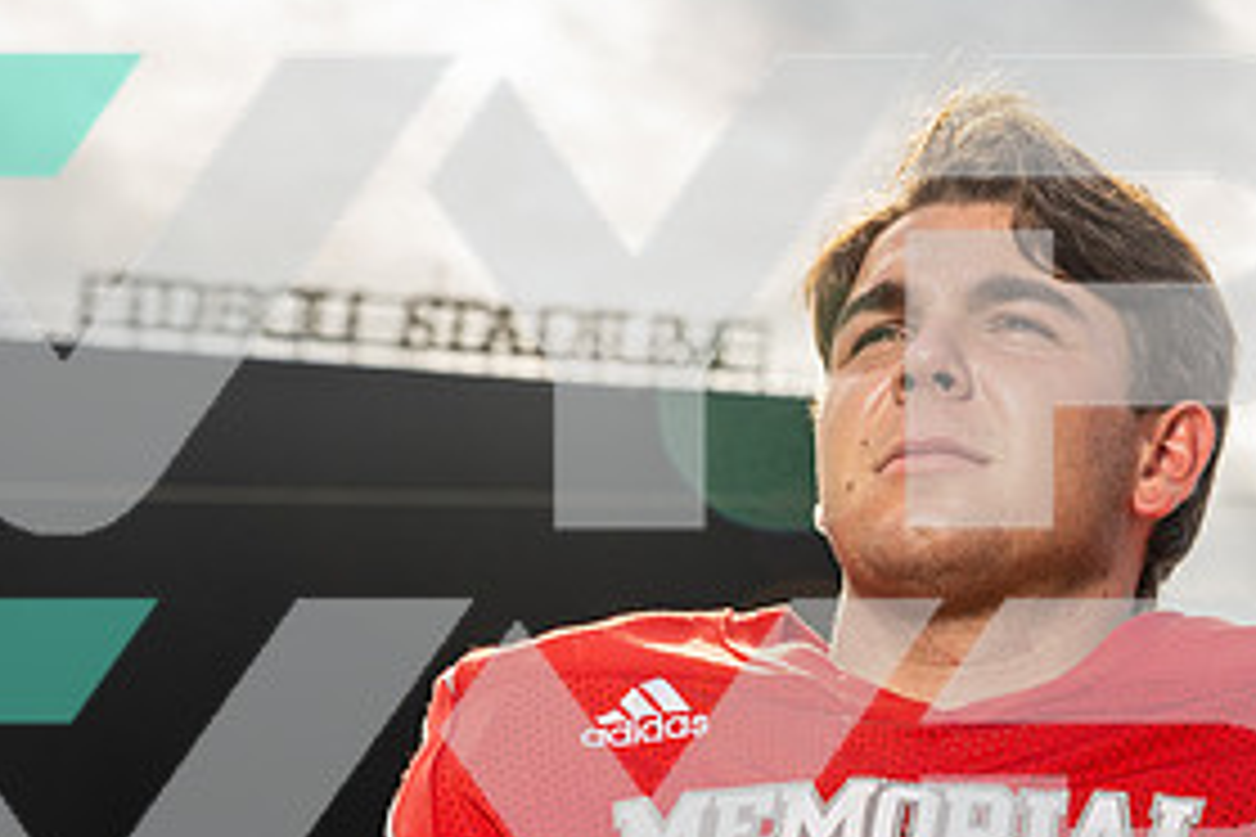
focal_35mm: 106
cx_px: 833
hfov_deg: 19.2
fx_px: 3698
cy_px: 839
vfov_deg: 12.8
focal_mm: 51
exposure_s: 1/500
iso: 100
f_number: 5.6
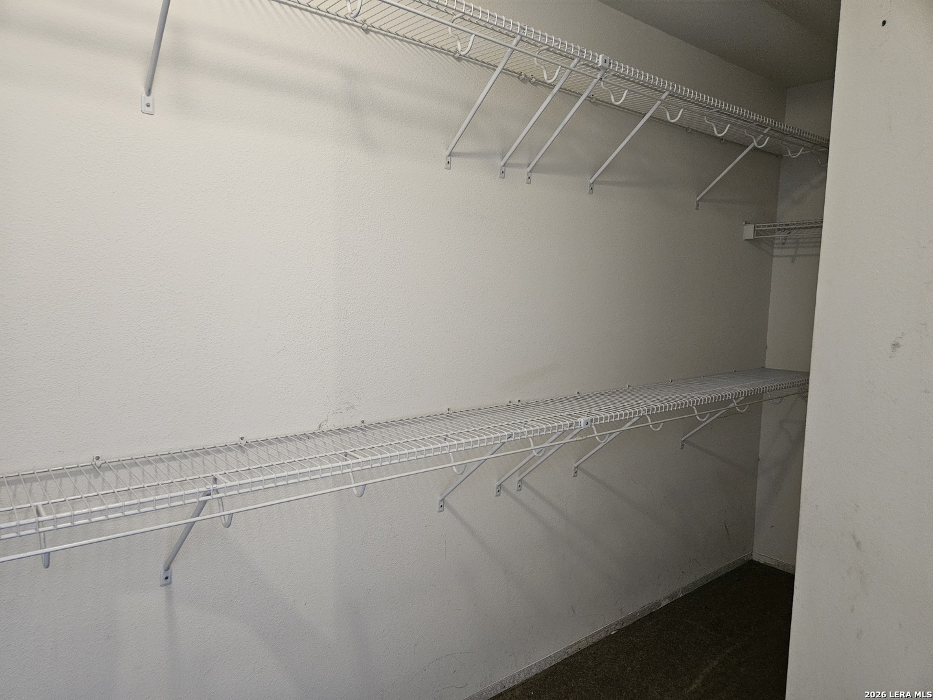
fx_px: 620
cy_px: 350
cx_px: 466
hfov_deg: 73.9
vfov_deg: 58.9
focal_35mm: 23
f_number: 1.8
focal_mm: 5.4
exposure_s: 1/60
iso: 640
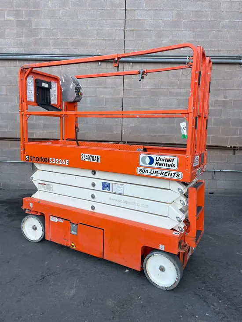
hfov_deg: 53.1
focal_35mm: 26
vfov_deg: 67.3
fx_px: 242
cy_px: 161
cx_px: 121
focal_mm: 5.1
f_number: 1.6
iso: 40
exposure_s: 1/290
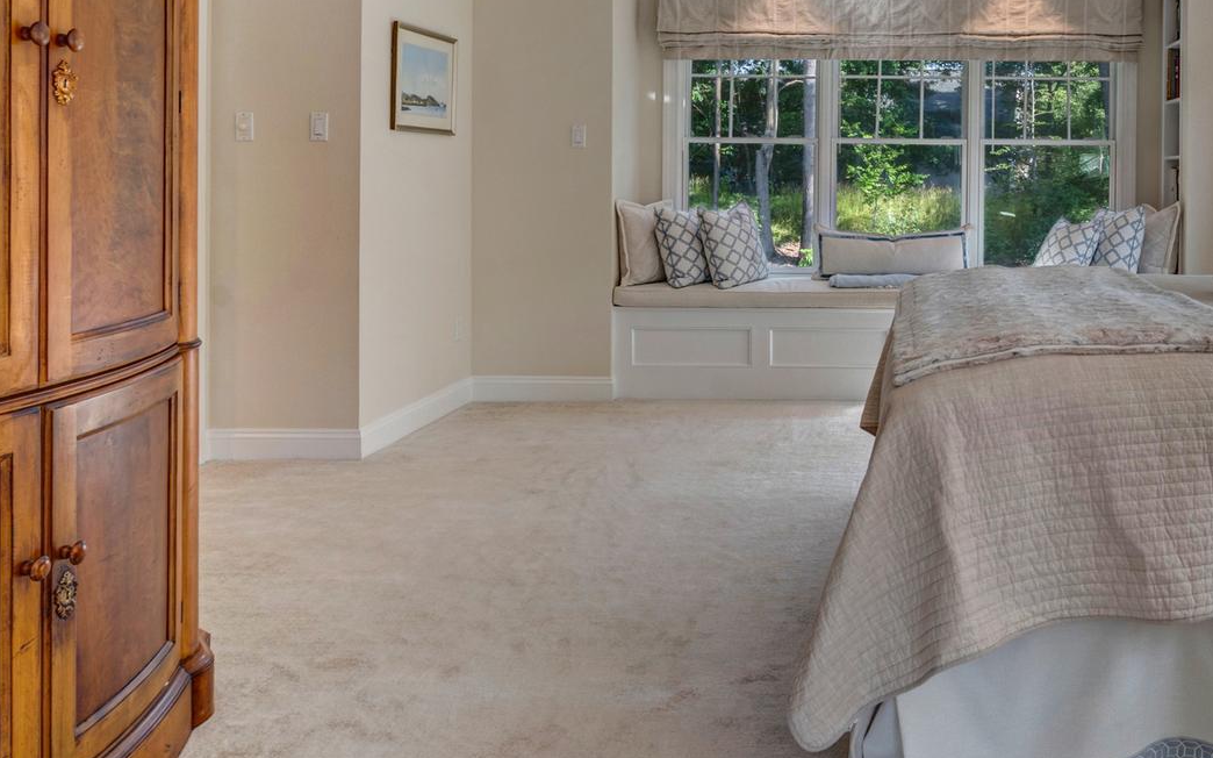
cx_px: 904
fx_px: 1058
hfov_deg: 56.8
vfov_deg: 37.9
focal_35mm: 32
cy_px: 150
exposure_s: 1/40
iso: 250
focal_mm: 16
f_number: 9
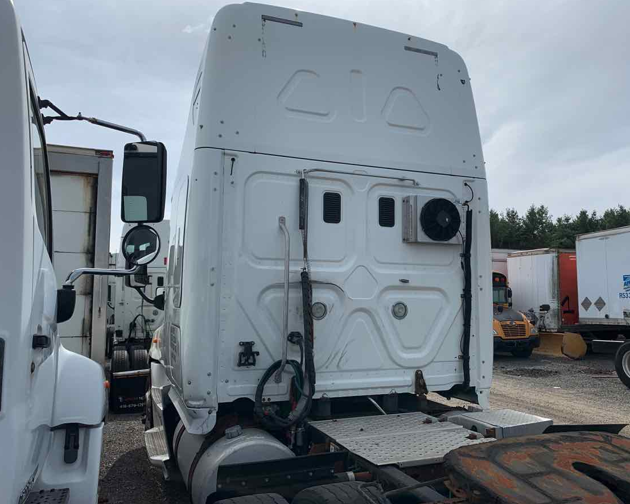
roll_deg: -0.6
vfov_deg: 51.5
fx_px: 522
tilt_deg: +9.0
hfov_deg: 62.1
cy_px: 248
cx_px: 336
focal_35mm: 28
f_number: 1.8
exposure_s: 1/4274
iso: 25
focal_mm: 4.25
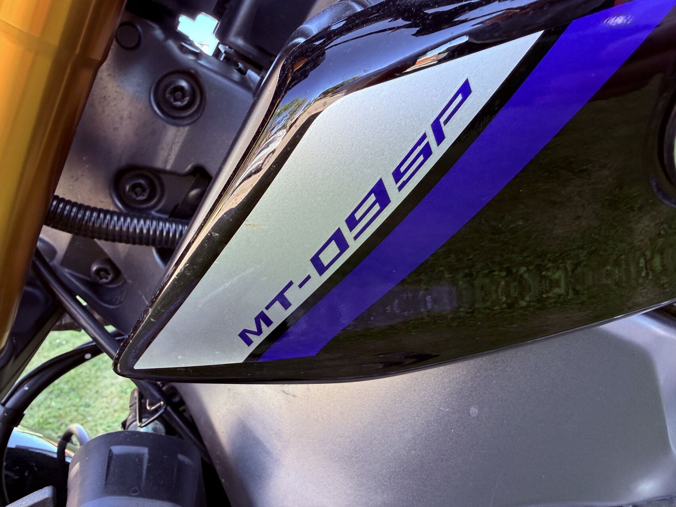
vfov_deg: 56.8
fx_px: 469
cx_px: 338
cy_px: 254
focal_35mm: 24
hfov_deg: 71.6
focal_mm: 2.22
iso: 125
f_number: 2.2
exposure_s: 1/99
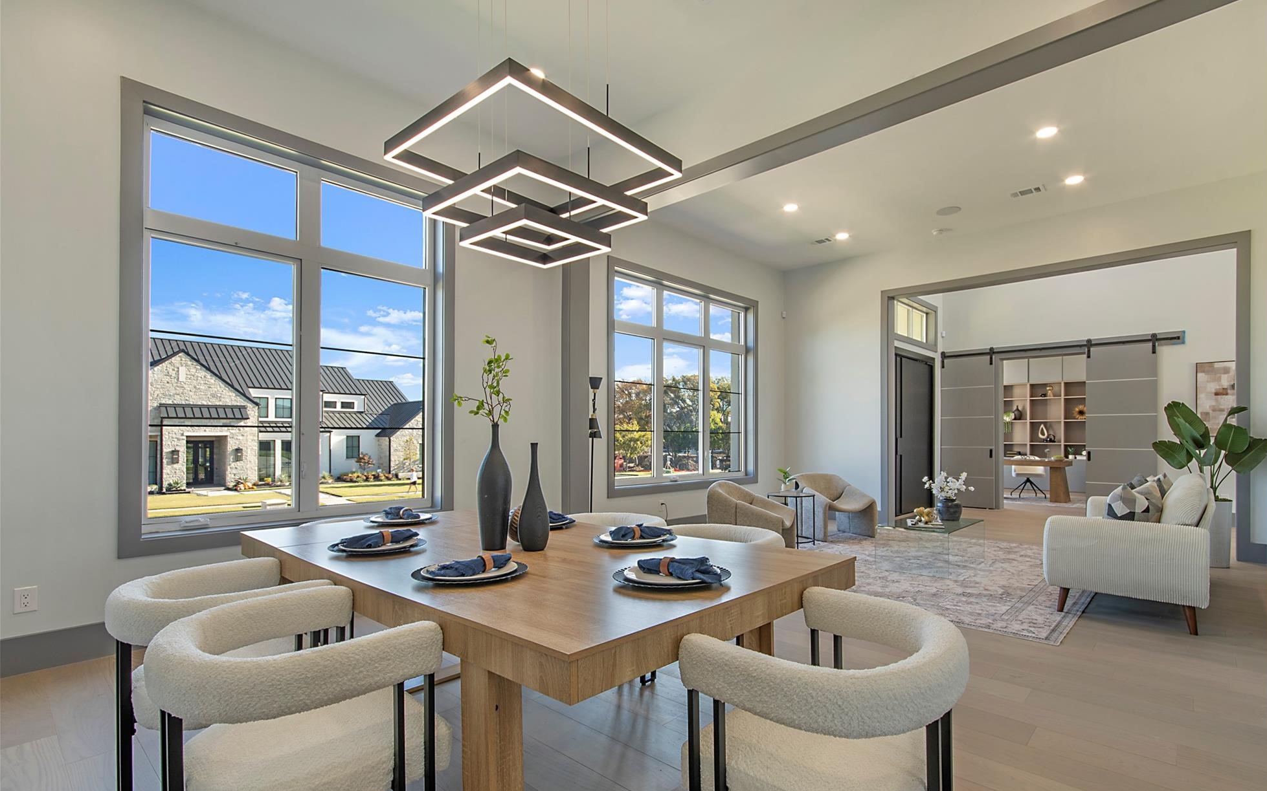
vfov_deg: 71.1
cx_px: 662
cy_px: 431
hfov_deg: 97.8
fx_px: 552
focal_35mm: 16
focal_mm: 10
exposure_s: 1/15
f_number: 11
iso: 100
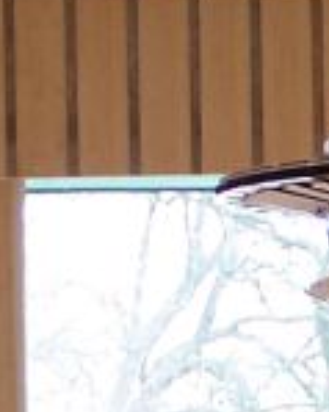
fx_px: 6689
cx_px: 680
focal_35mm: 549
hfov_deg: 2.8
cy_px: 910
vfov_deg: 3.5
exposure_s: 1/20
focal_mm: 13.7
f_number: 3.2
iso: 80
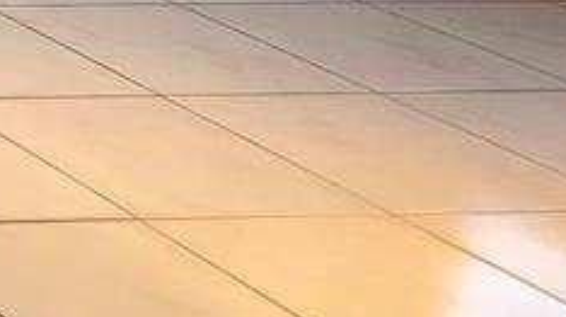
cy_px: -450
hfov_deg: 11.4
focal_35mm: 97
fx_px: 1454
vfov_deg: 10.6
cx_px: -1144
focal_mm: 2.2
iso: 200
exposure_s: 1/60
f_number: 2.2
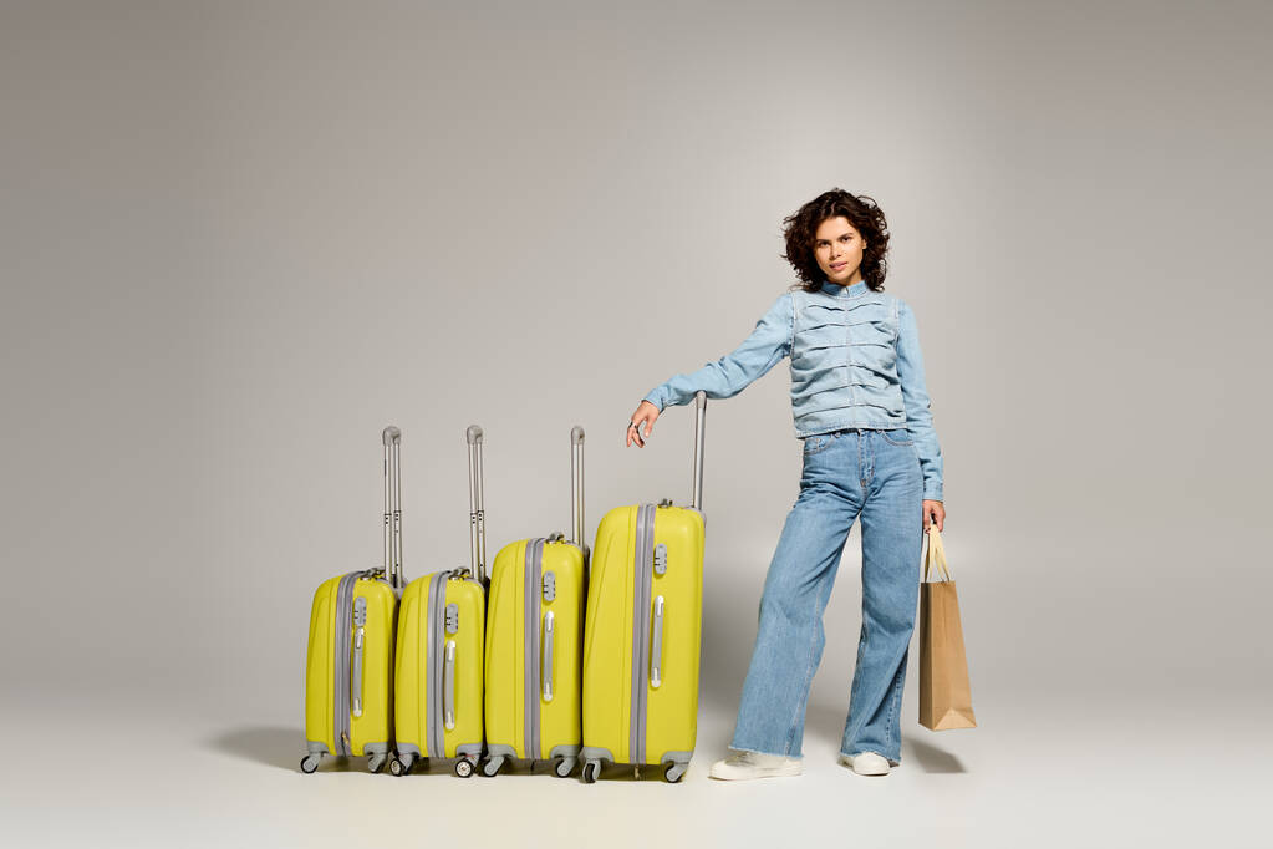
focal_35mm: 50
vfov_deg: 27.0
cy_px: 424
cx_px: 636
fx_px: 1768
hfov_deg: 39.6
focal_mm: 50
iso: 100
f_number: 4
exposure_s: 1/200
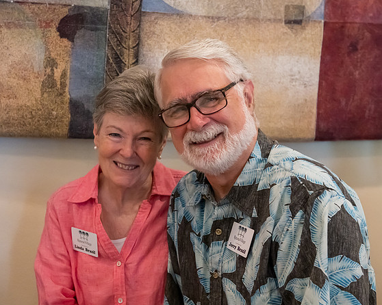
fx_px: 610
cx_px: 173
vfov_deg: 28.1
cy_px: 155
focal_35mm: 54
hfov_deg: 34.7
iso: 10000
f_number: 4
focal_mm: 38
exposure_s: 1/200
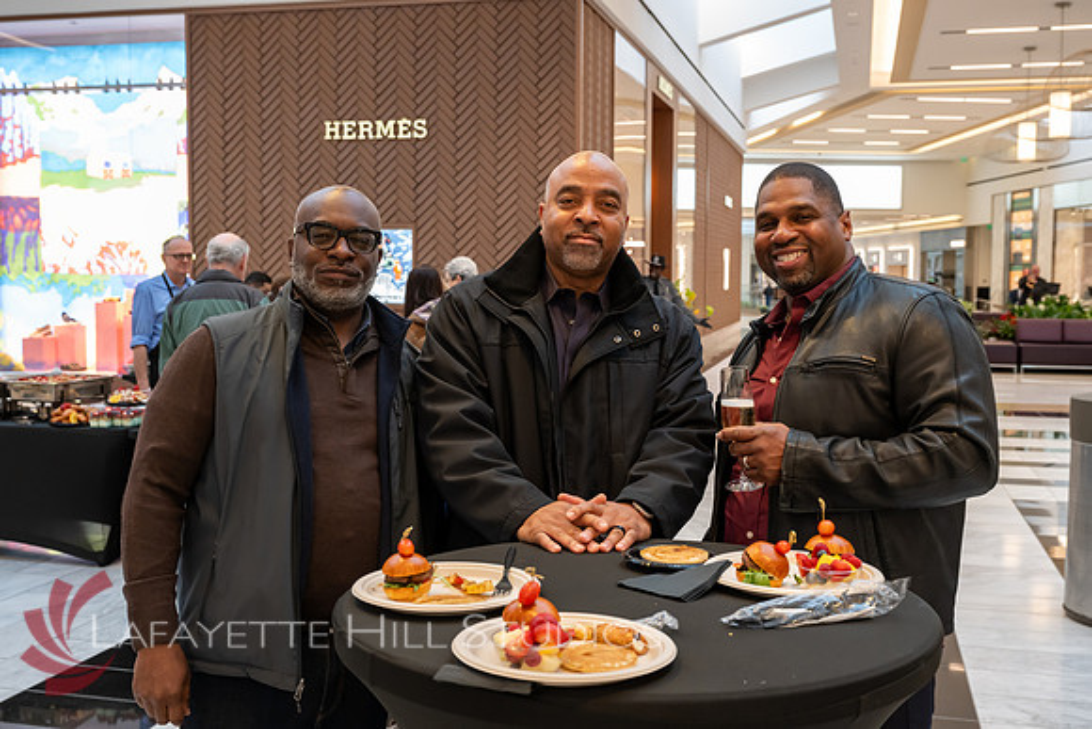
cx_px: 537
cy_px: 364
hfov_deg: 47.2
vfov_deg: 32.5
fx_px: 1250
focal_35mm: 41
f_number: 6.3
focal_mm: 40
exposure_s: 1/100
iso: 2000
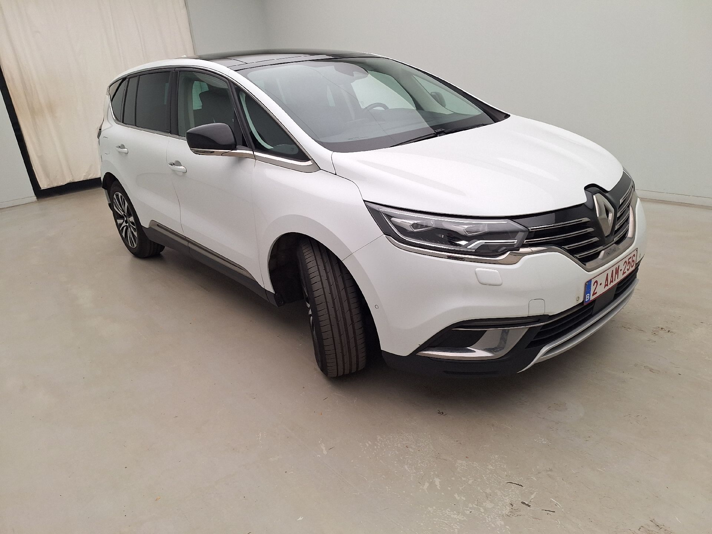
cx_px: 356
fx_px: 473
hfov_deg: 73.9
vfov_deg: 58.9
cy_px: 267
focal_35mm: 23
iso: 40
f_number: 1.8
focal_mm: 5.54
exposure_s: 1/130
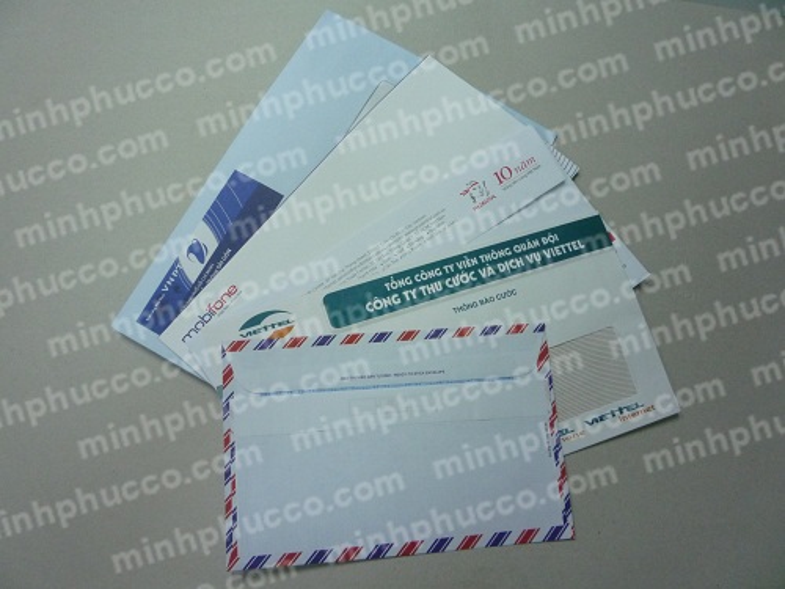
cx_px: 392
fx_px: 680
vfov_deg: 46.8
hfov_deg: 60.0
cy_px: 294
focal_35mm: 30
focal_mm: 5.2
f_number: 3.3
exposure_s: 1/30
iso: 320
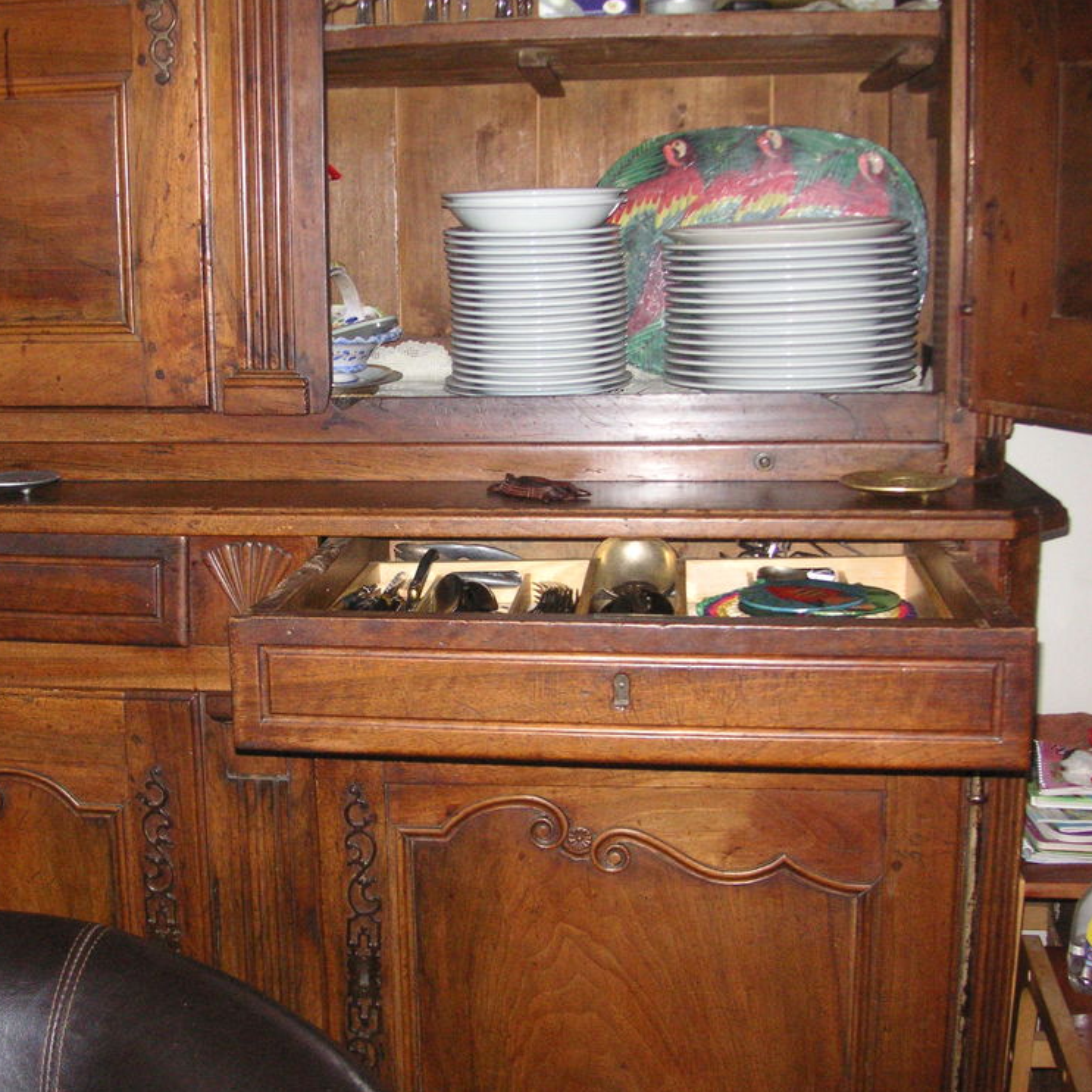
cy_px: 545
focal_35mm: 44
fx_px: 1570
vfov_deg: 38.3
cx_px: 363
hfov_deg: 37.9
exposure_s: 1/45
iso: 160
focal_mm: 6.1
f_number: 2.8
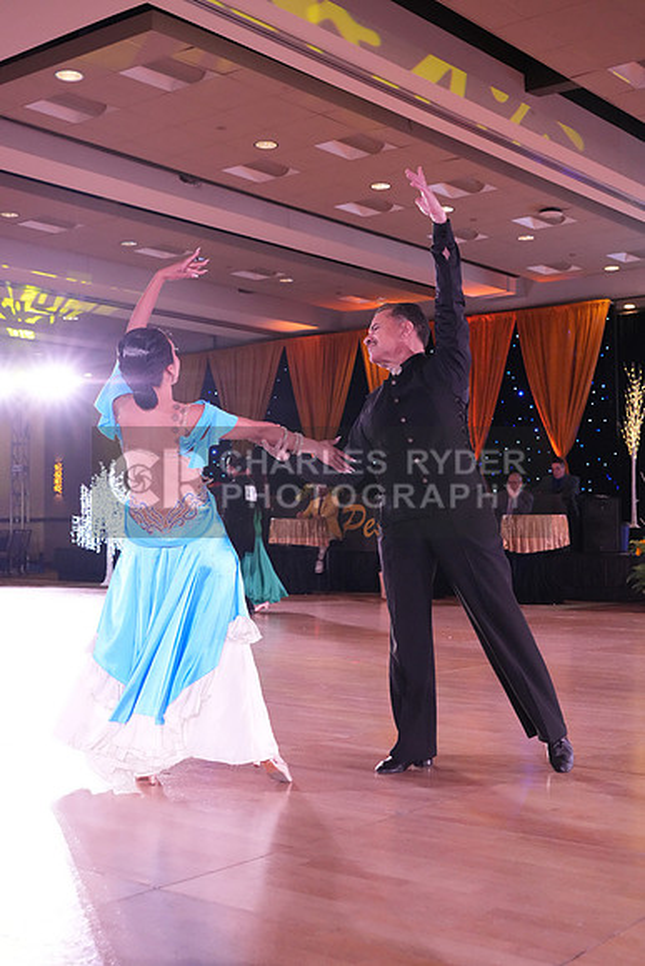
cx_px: 322
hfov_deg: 31.2
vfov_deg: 45.4
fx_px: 1155
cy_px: 483
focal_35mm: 43
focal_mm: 43
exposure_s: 1/400
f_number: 5
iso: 6400
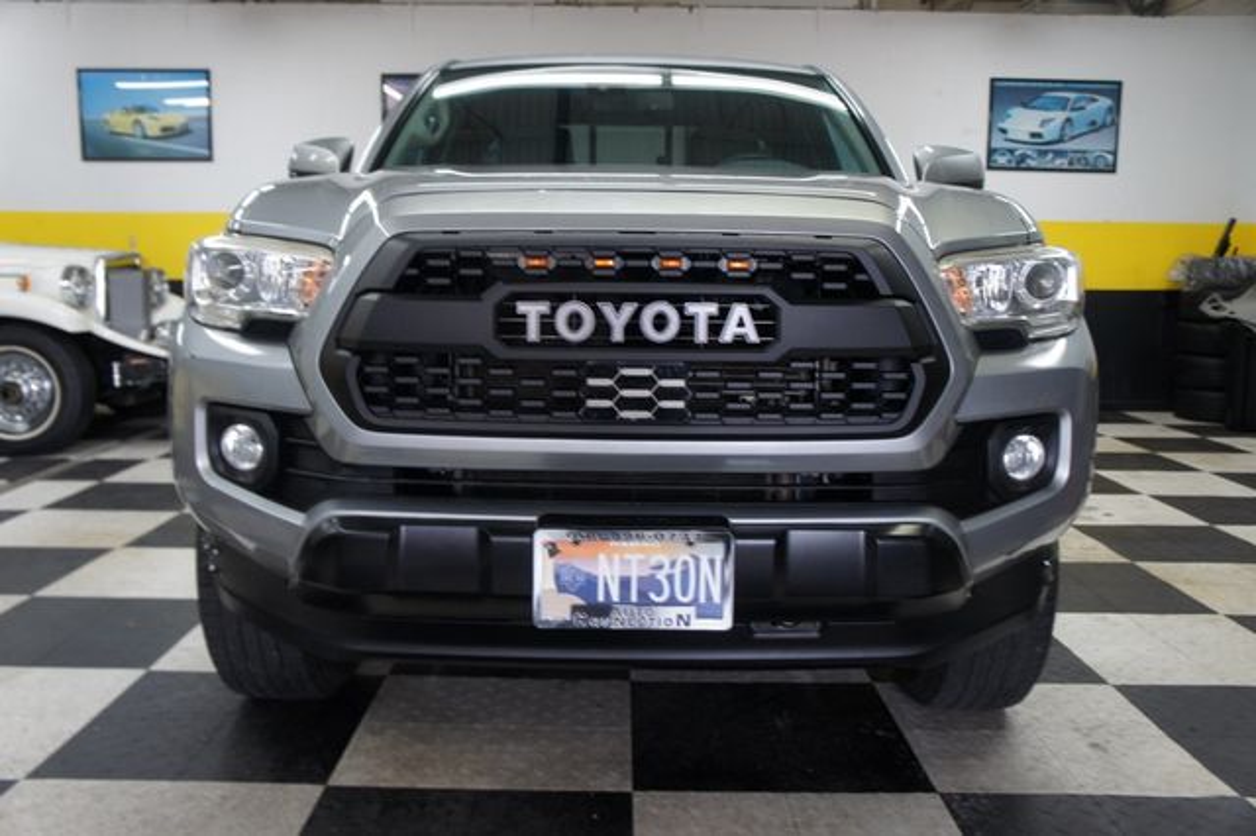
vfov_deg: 41.7
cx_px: 628
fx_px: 1098
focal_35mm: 32
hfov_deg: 59.5
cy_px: 418
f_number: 4
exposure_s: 1/40
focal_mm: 21
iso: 320
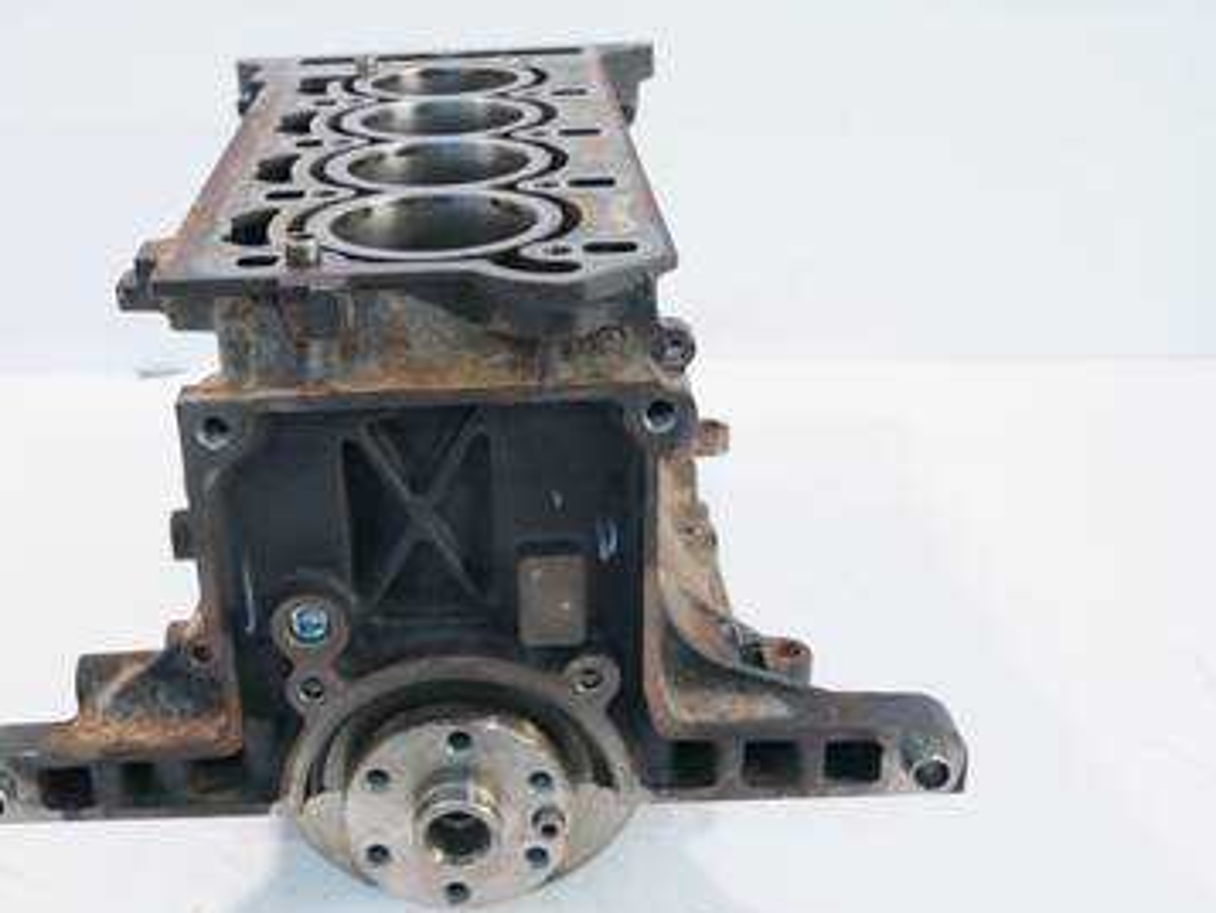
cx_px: 460
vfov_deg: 33.6
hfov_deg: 43.5
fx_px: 1511
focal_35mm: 43
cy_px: 477
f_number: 4
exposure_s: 1/60
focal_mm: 16
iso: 320
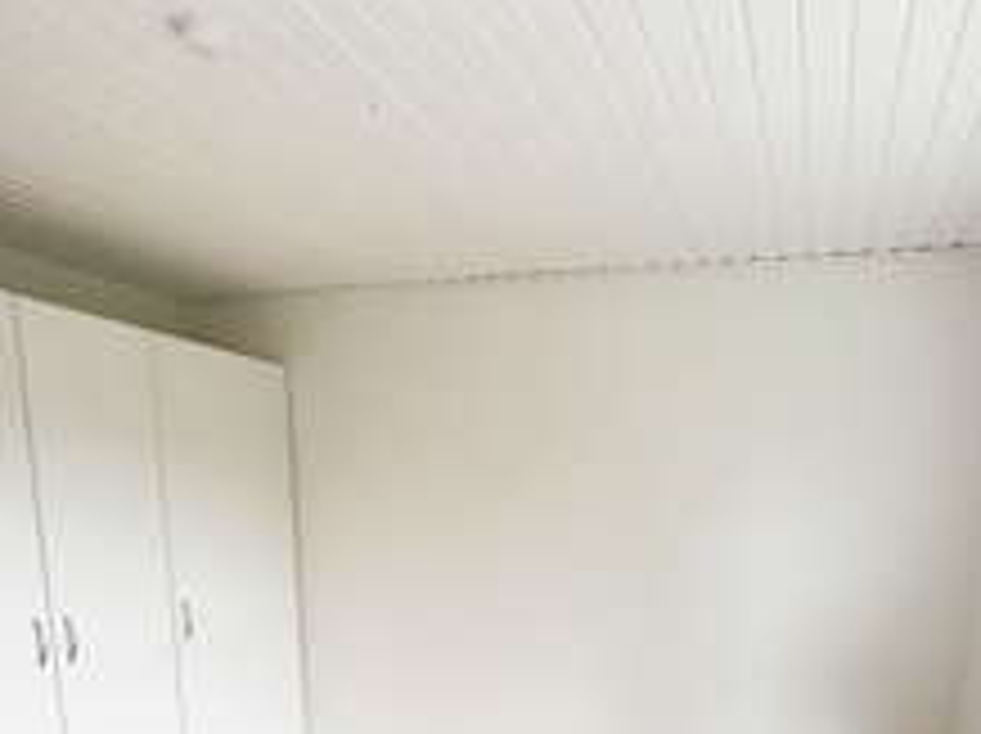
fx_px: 679
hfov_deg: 70.4
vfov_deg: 51.7
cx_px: 619
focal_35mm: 24
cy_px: 626
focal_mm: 2.22
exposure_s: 1/73
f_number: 2.2
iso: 320
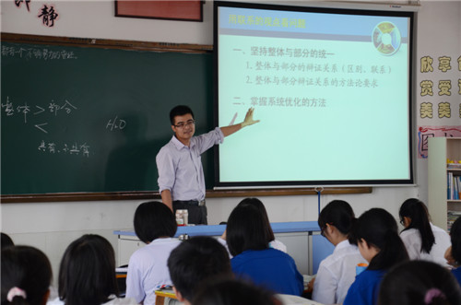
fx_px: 1188
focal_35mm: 93
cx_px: 230
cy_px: 152
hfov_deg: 22.0
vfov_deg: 14.6
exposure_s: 1/30
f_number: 5.3
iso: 400
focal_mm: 62
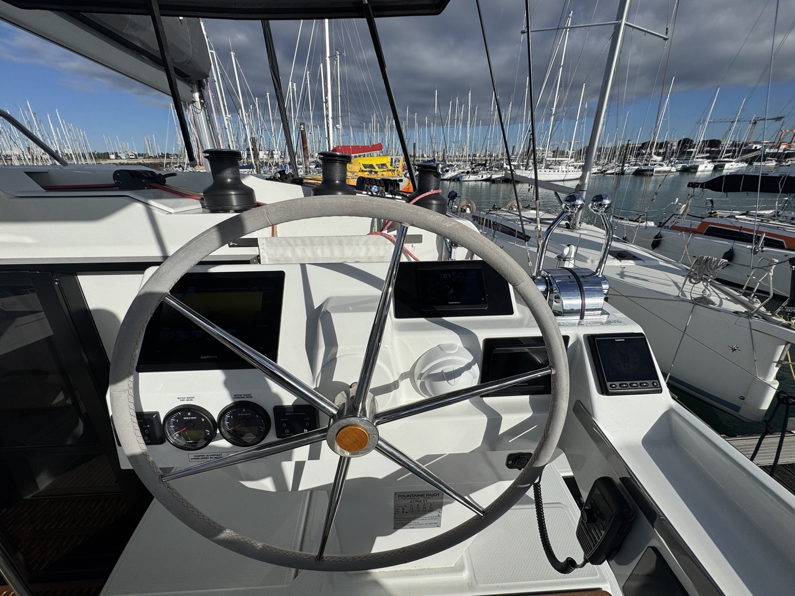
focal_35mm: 14
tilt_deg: -22.9
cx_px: 398
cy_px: 298
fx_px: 322
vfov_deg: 85.7
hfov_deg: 102.1
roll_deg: +1.1
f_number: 2.2
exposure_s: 1/4926
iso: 40
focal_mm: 2.22
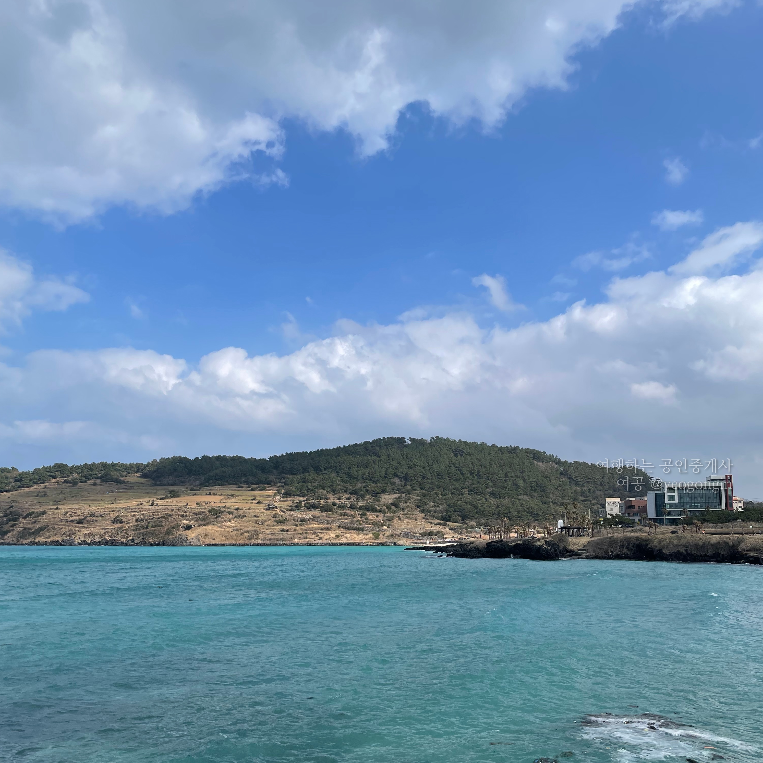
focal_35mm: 31
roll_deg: -0.5
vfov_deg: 52.0
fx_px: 773
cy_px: 476
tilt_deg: +5.8
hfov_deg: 52.5
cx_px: 385
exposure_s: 1/4292
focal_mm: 4.2
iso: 32
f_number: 1.6
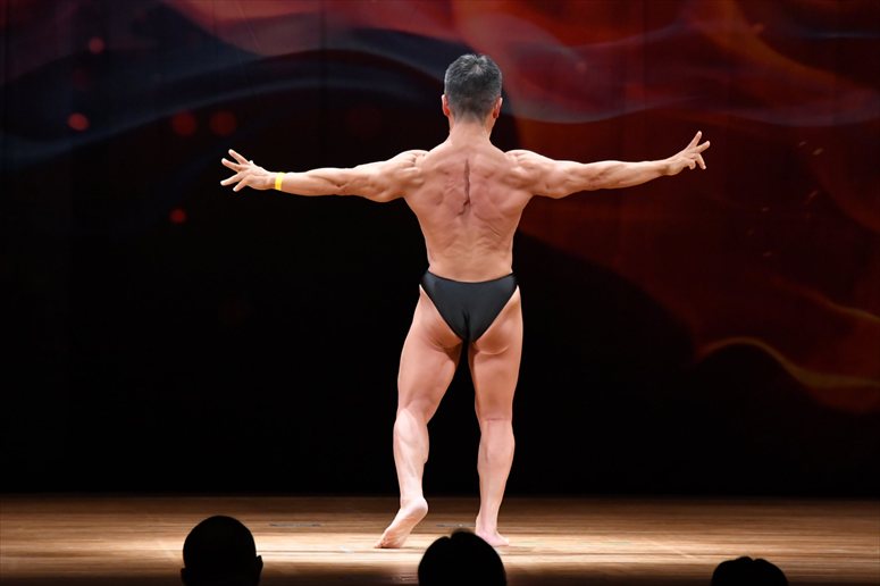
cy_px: 293
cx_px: 440
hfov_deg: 8.1
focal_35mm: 255
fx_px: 6230
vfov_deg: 5.4
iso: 4000
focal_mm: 170
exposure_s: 1/400
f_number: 5.6
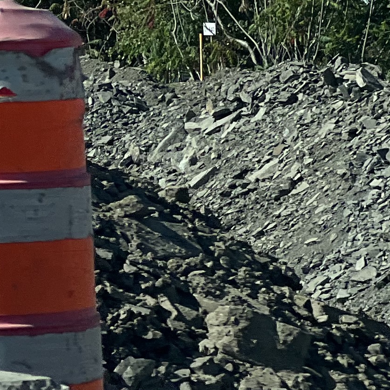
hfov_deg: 5.3
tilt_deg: +6.6
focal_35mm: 328
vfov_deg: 5.3
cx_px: -332
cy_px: -116
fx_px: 4181
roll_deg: +1.2
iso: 32
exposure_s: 1/564
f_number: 2.8
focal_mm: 9
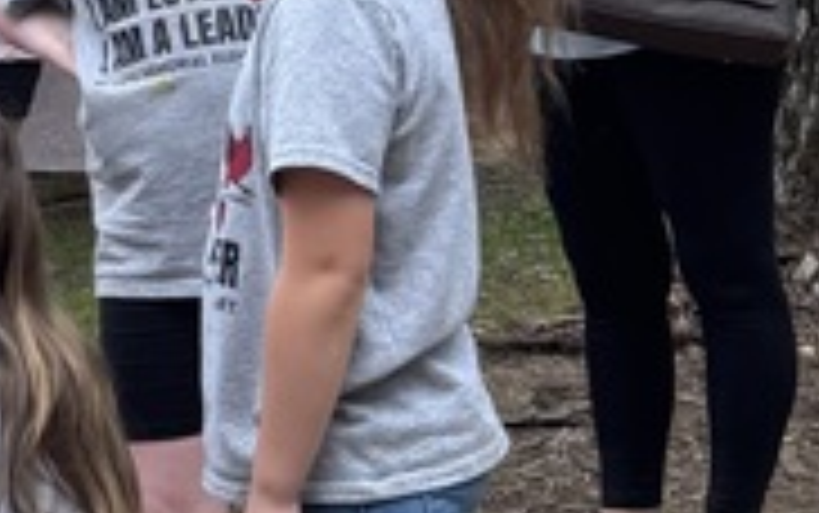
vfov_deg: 9.1
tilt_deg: -1.1
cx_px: -572
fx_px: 3194
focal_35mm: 143
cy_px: -126
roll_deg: +2.5
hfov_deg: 13.4
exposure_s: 1/1238
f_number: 1.78
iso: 80
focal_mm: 6.76
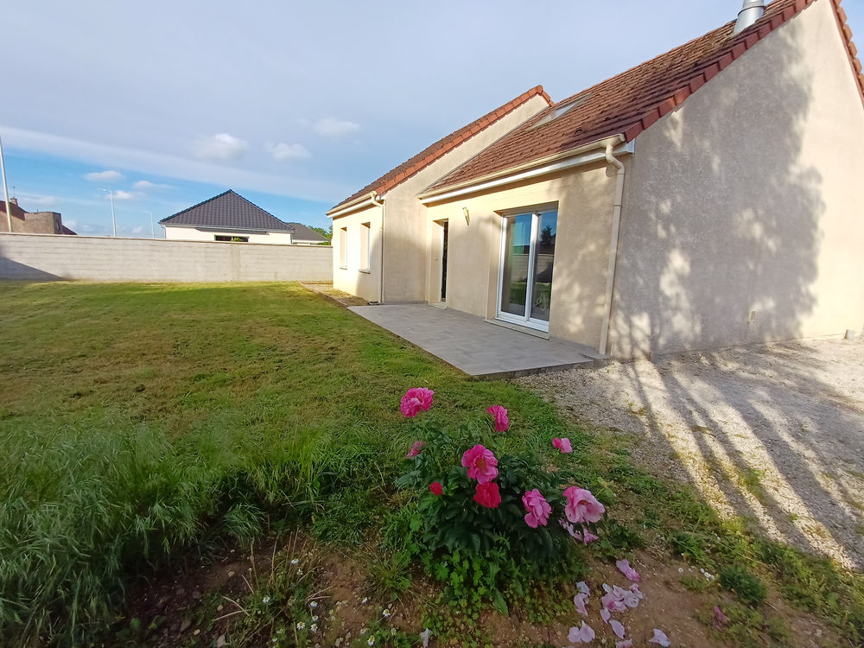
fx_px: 399
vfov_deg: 78.1
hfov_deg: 94.5
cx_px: 432
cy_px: 324
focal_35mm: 16
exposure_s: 1/809
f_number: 2.2
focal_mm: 1.64
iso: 40
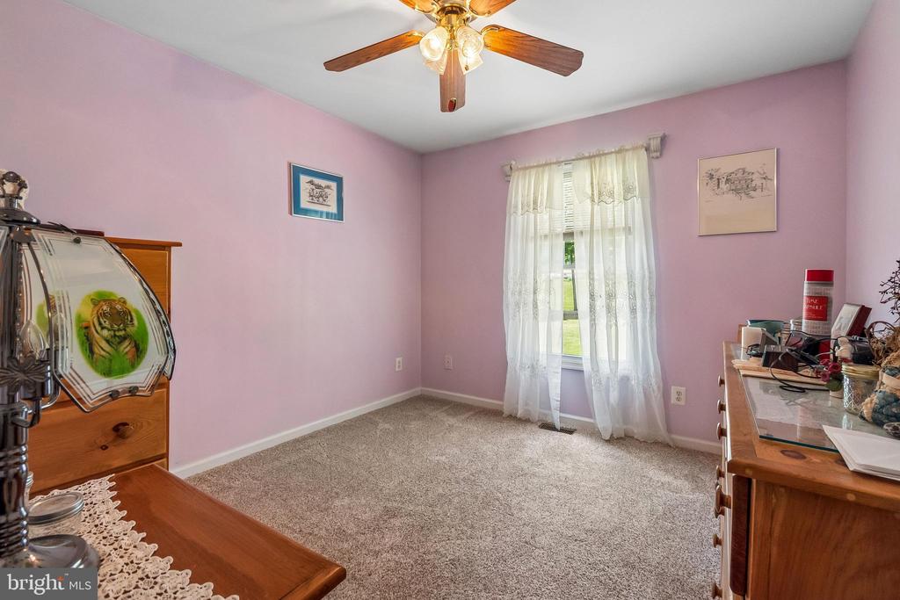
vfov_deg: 77.3
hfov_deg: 100.4
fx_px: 375
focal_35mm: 15
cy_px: 300
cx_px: 450
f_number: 5.6
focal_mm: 10
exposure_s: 1/125
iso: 400
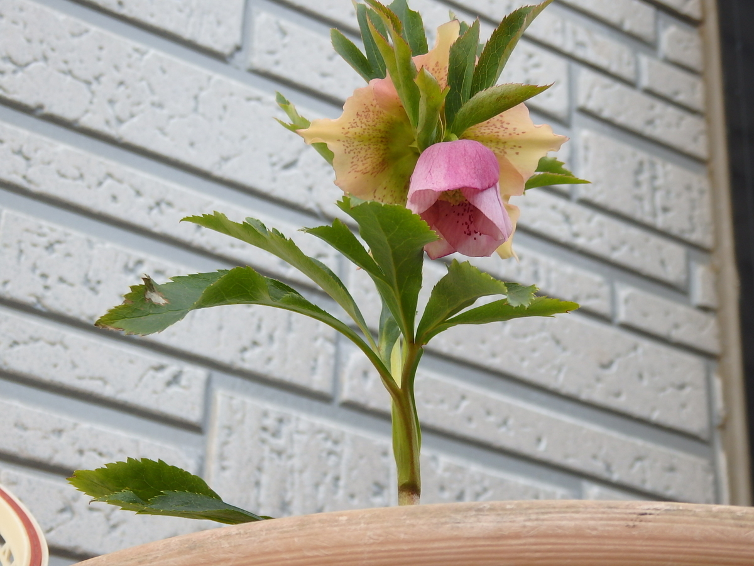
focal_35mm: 73
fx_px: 1590
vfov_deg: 20.2
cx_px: 377
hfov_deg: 26.7
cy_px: 283
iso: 125
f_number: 4.5
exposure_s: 1/80
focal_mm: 13.1
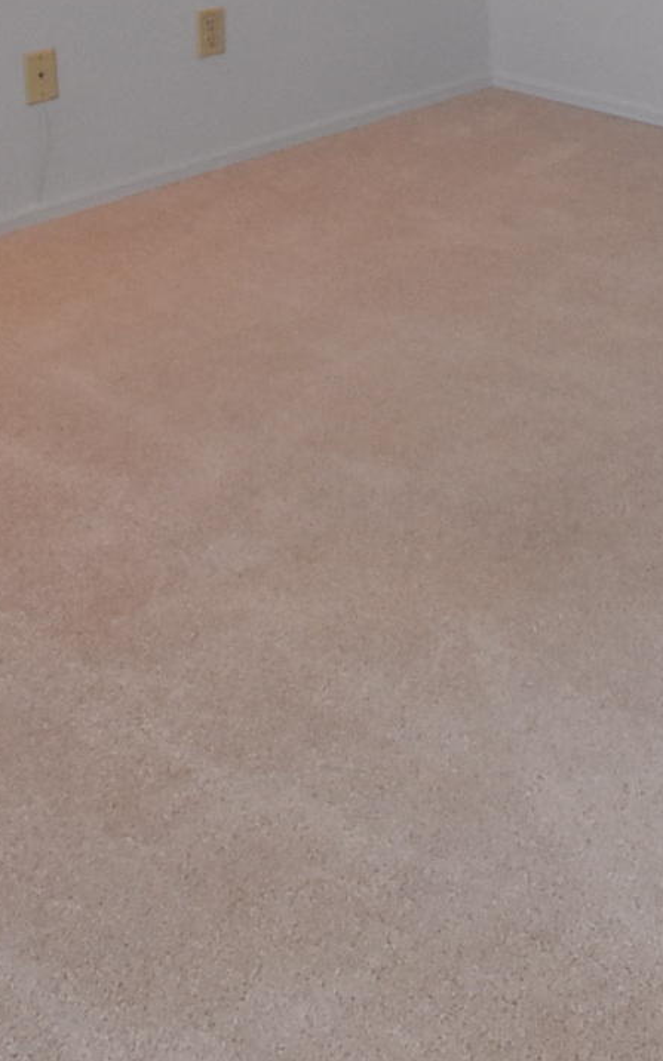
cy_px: -231
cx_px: 1046
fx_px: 1850
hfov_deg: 17.8
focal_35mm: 64
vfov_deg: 27.8
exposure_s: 1/100
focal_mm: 10
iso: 800
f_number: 5
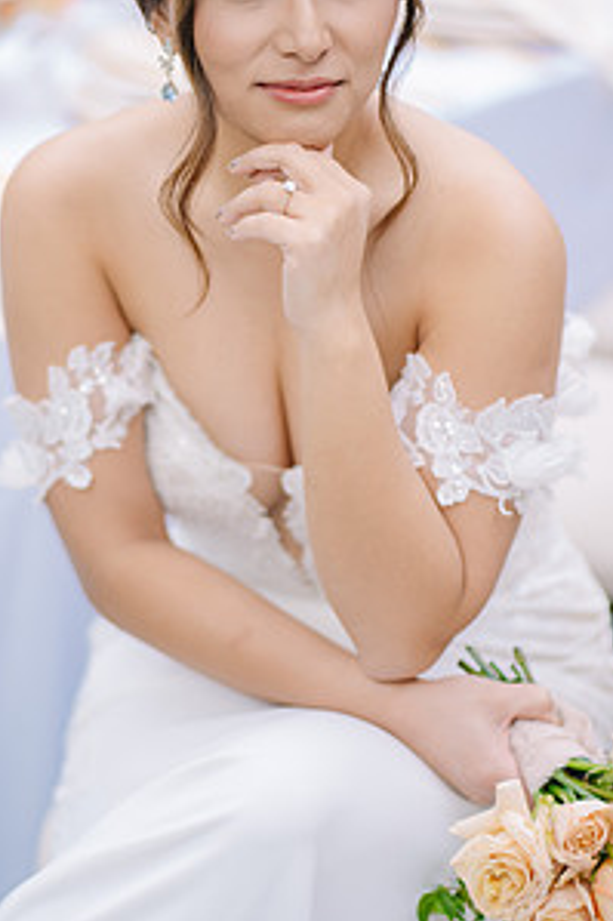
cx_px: 262
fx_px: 3273
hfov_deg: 10.7
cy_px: 345
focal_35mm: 128
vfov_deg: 16.0
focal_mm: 85
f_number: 2
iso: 50
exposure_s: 1/160
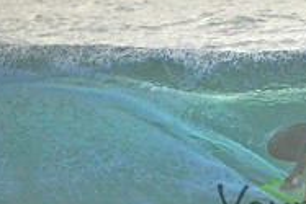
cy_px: 162
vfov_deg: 0.8
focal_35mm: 1703
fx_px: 14486
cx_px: 368
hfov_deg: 1.2
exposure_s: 1/2000
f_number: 5.6
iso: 800
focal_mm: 400
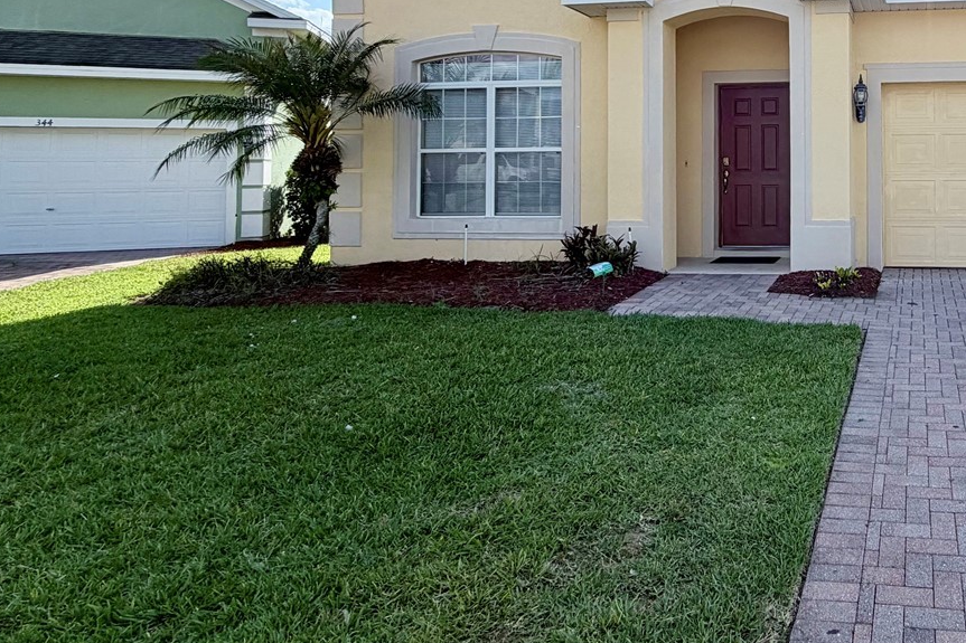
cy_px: 141
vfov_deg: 45.8
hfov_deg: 59.0
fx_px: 724
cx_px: 843
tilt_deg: +2.3
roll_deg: +0.9
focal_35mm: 27
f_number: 2.2
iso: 25
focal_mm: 2.22
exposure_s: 1/1017
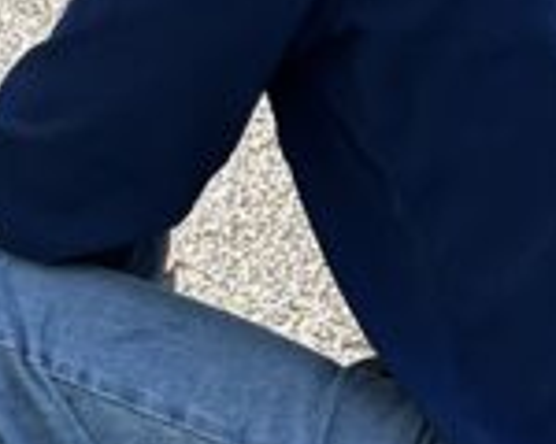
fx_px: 2633
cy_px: 30
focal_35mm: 160
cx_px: -133
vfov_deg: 9.6
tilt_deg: -17.3
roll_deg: -2.7
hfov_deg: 11.8
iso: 80
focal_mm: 6.86
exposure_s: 1/387
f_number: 1.78
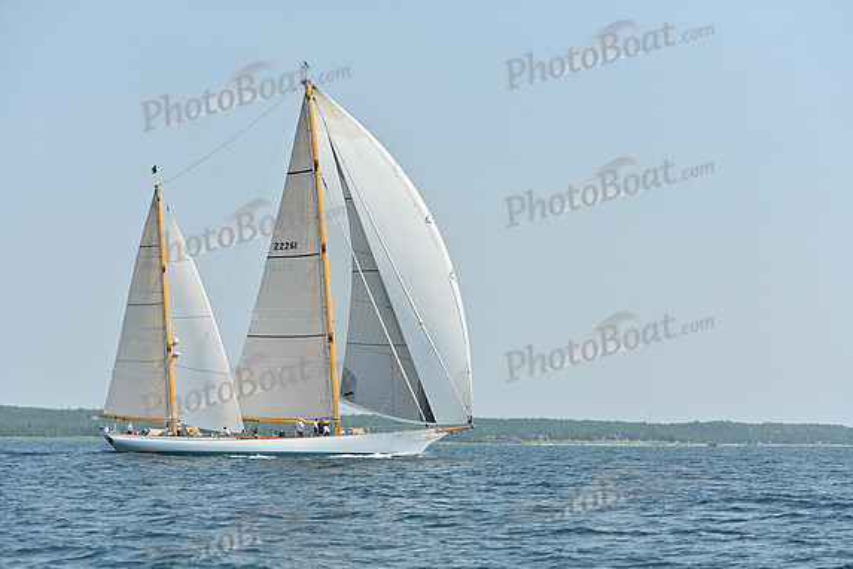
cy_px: 287
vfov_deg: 15.9
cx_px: 429
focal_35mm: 86
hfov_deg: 23.6
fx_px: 2038
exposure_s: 1/5000
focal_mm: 85
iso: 320
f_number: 5
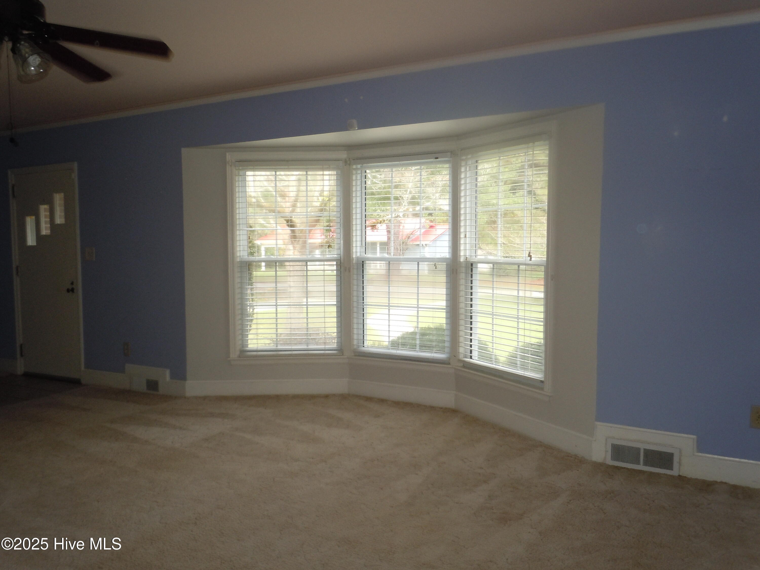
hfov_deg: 63.4
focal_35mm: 28
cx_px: 380
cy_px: 285
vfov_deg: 49.7
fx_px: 615
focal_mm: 5
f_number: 3.7
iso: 200
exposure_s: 1/80
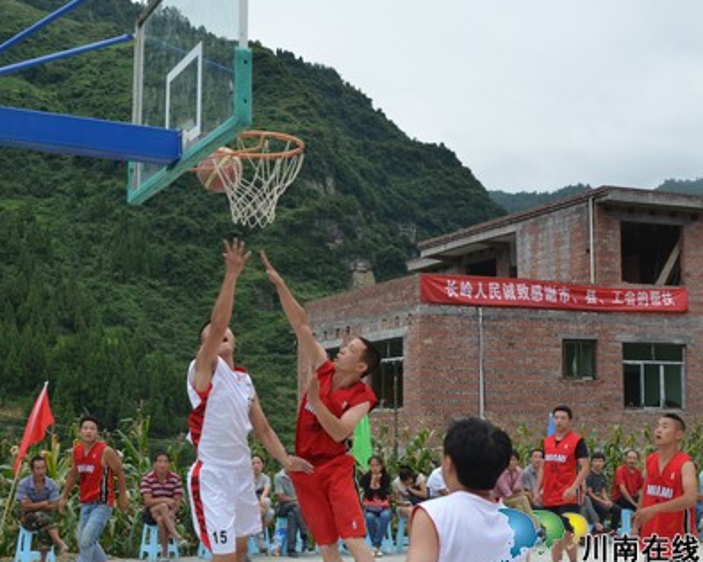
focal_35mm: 57
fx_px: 1186
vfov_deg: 26.7
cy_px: 292
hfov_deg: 32.9
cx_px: 277
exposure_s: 1/180
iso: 200
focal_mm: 32
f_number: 6.7
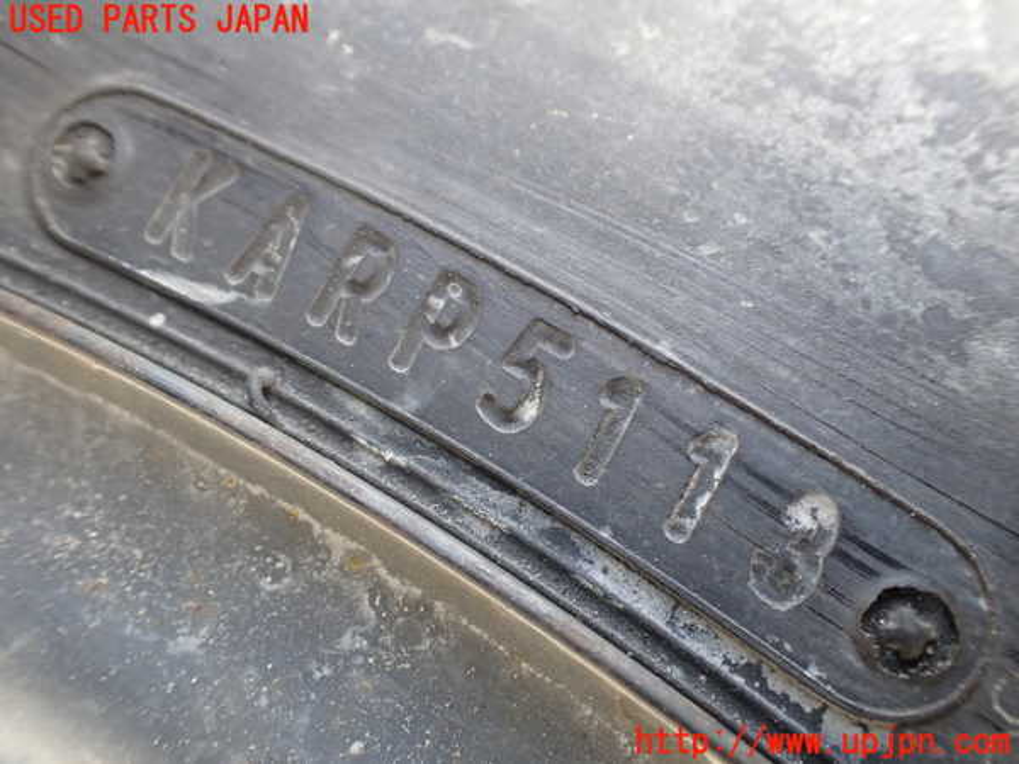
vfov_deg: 46.8
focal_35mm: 30
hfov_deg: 60.0
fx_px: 883
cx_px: 510
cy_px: 382
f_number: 2.3
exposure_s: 1/125
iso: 320
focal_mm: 5.4
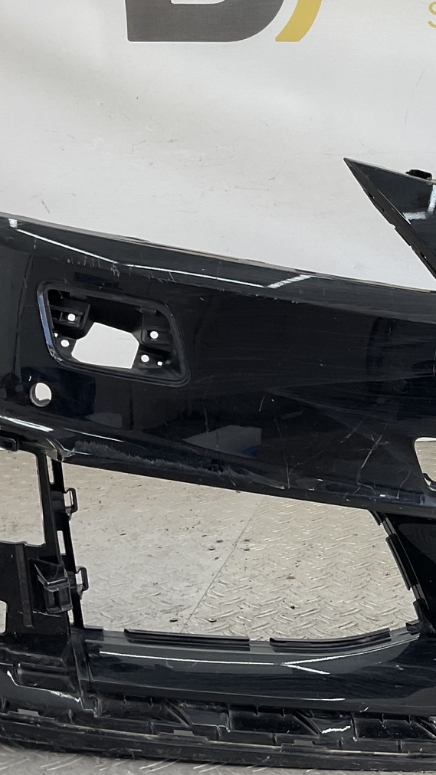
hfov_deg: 18.2
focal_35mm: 63
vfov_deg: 33.3
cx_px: 517
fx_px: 1294
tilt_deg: -7.4
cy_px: 326
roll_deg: -1.1
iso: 16
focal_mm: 3
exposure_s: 1/156
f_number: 1.8
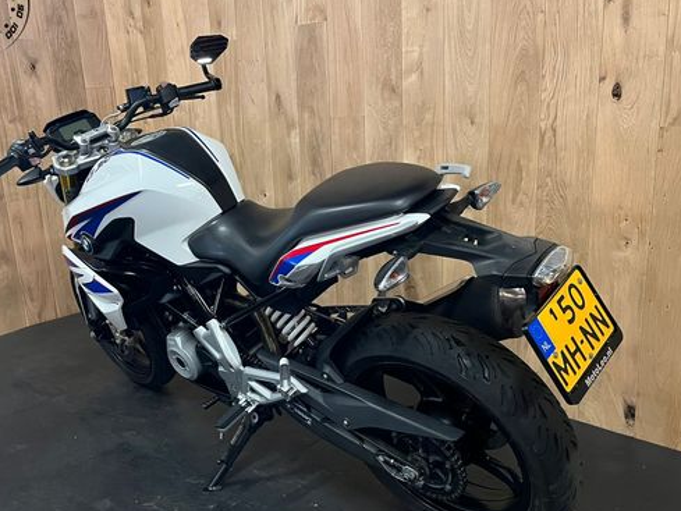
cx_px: 301
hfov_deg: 53.8
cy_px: 283
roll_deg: +3.1
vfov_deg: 41.8
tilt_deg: -15.7
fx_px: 669
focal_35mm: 34
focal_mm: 5.1
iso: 640
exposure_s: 1/33
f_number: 1.6
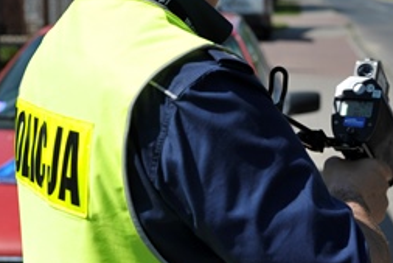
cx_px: 230
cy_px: 21
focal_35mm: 83
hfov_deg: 24.4
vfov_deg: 16.2
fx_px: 907
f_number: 4
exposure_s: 1/5000
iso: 400
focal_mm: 42
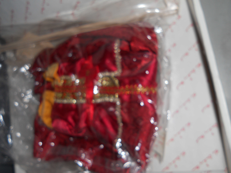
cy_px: 86
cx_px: 116
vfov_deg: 44.2
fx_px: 214
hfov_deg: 56.8
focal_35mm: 32
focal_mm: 5.8
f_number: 8.8
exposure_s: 1/25
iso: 80
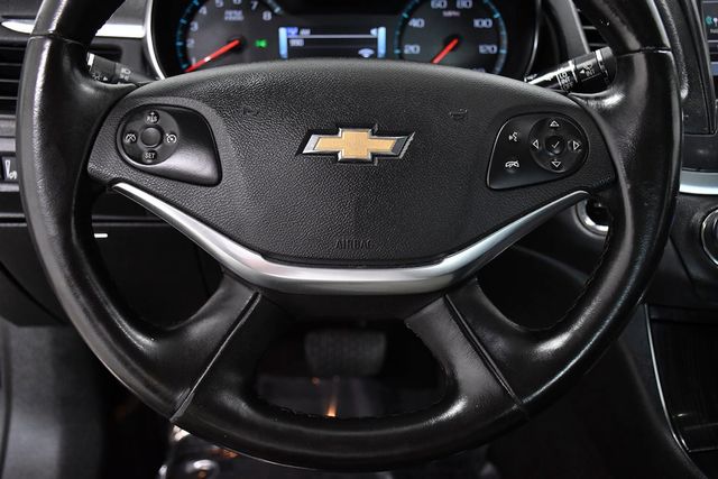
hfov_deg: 49.5
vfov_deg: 34.2
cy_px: 240
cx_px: 359
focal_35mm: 39
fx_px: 778
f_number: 4
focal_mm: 26
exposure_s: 1/250
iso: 2500
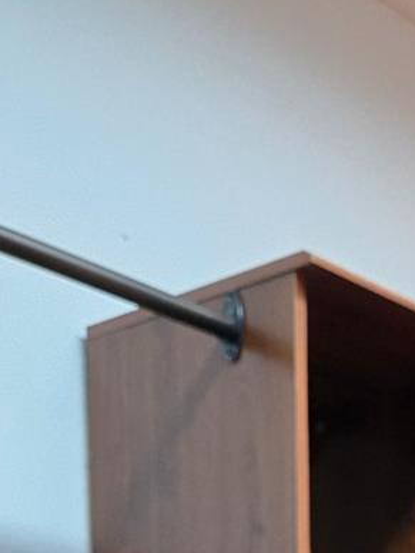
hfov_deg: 15.5
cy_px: 1019
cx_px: 585
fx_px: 1423
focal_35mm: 89
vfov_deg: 17.5
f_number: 1.8
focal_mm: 5.4
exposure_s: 1/60
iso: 800
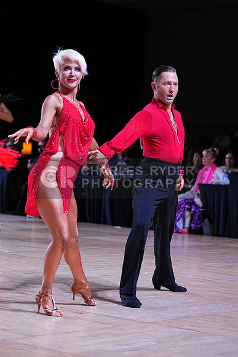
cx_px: 119
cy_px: 178
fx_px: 1011
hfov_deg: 13.4
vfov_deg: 20.0
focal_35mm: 102
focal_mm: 102
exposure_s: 1/500
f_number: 4
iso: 1600
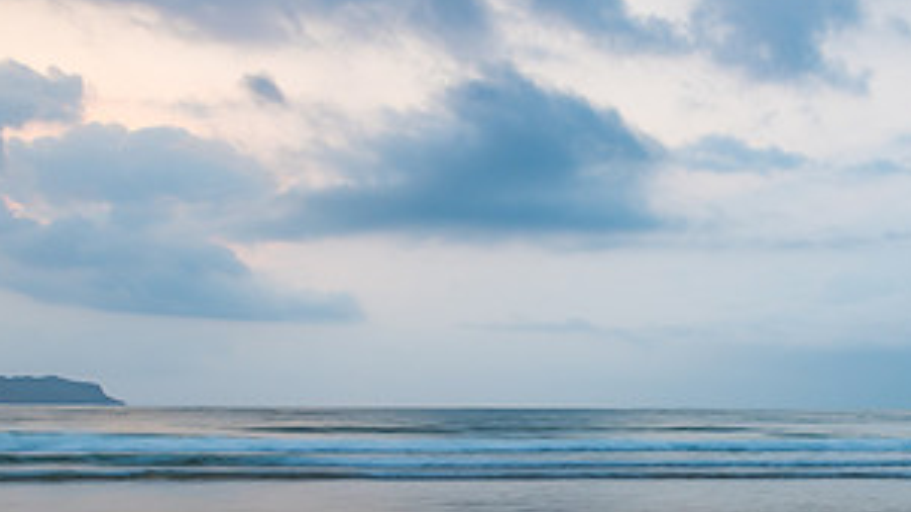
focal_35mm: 55
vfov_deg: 21.5
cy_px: 423
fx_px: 1328
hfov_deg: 37.1
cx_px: 669
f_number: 9
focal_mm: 27
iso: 80
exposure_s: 1
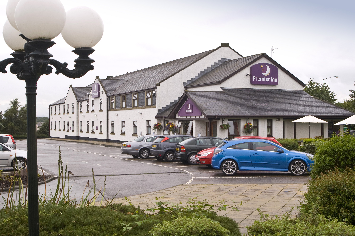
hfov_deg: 41.1
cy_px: 118
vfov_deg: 28.0
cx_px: 178
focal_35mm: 48
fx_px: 473
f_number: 11
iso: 200
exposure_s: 1/60
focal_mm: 32
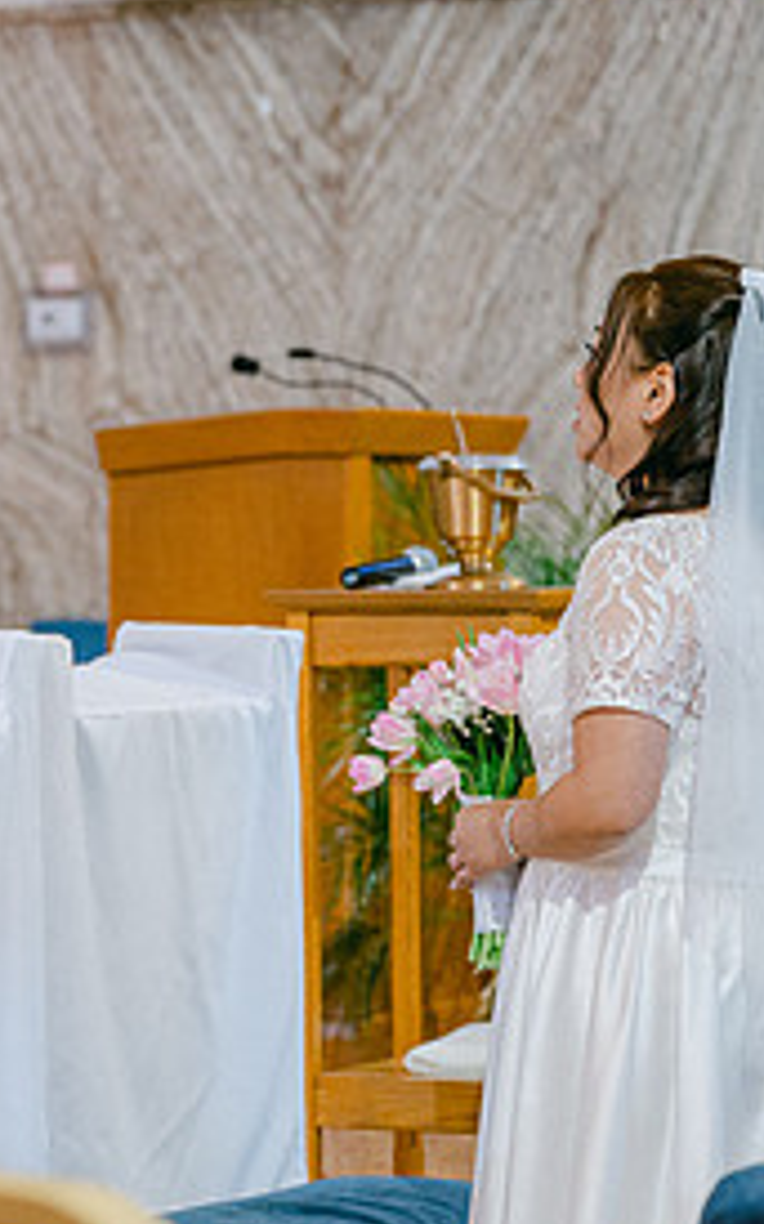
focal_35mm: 151
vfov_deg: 13.8
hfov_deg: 8.6
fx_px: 5036
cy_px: 438
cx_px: -80
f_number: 2.8
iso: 1000
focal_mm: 70
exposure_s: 1/125
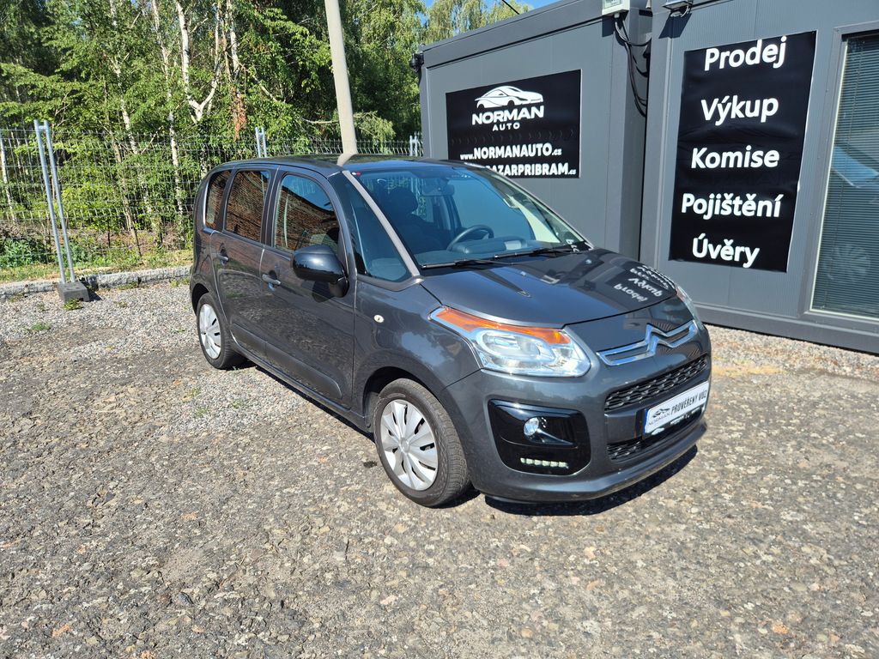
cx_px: 440
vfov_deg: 58.9
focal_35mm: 23
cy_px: 330
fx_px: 584
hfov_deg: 73.9
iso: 25
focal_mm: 5.4
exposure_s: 1/1018
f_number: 1.8
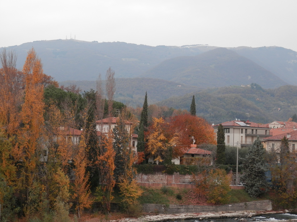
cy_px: 111
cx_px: 148
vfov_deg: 20.2
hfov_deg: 26.7
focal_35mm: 73
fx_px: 626
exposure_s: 1/100
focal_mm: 13.1
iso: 125
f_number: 4.5
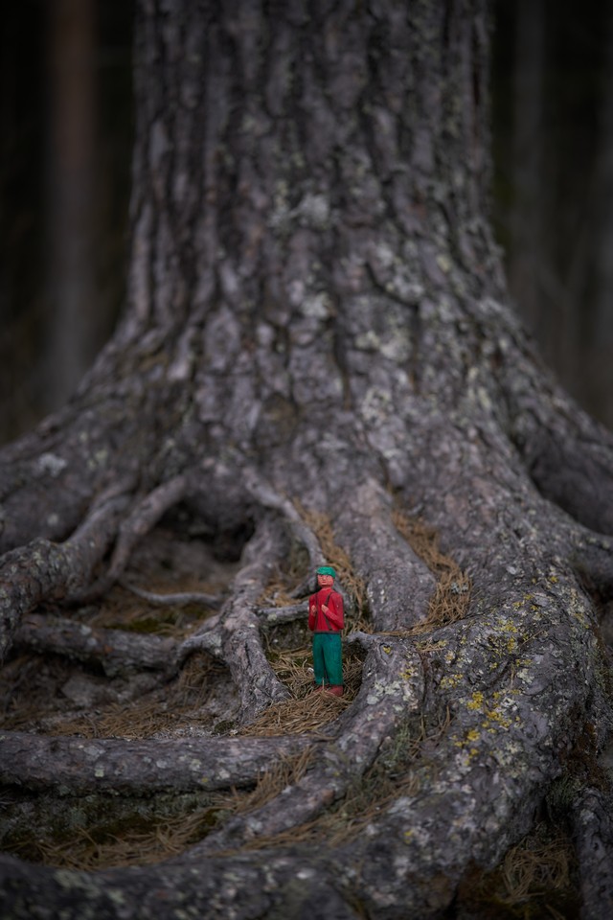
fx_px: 2171
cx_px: 306
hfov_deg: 16.1
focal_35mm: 85
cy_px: 460
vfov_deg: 23.9
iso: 100
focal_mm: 85
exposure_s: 1/640
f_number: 1.8
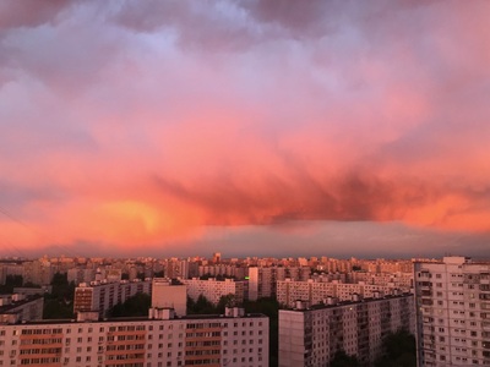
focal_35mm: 29
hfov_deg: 61.7
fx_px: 411
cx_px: 245
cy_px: 184
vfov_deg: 48.2
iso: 125
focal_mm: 4.15
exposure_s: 1/33
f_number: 2.2
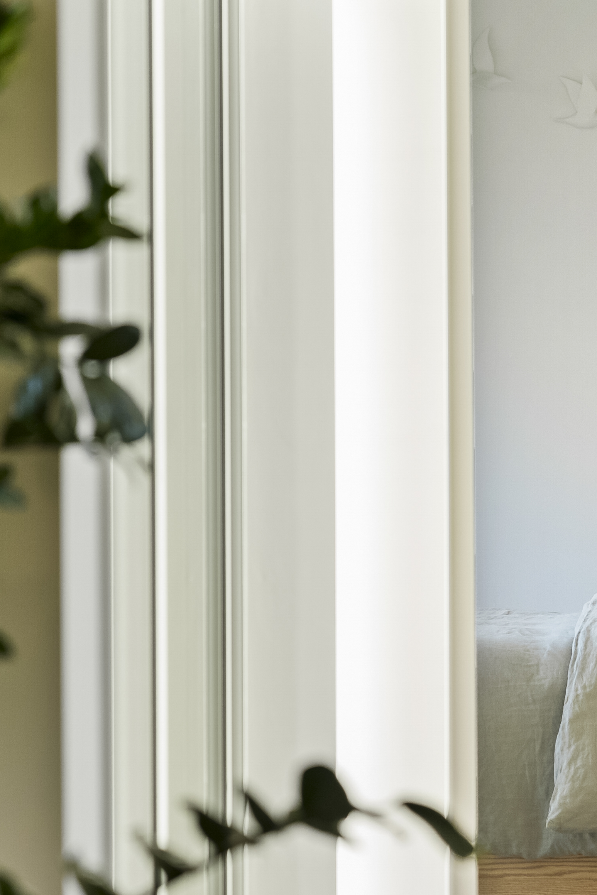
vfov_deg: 11.4
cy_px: 435
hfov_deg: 7.5
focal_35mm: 181
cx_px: 763
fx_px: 4501
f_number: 2.8
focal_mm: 70
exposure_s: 1/400
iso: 160
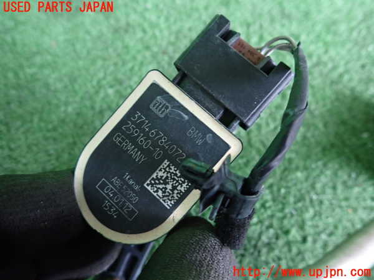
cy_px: 140
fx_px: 270
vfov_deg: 54.9
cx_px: 187
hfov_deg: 69.4
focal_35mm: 25
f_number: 2
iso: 400
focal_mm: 4.5
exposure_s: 1/30
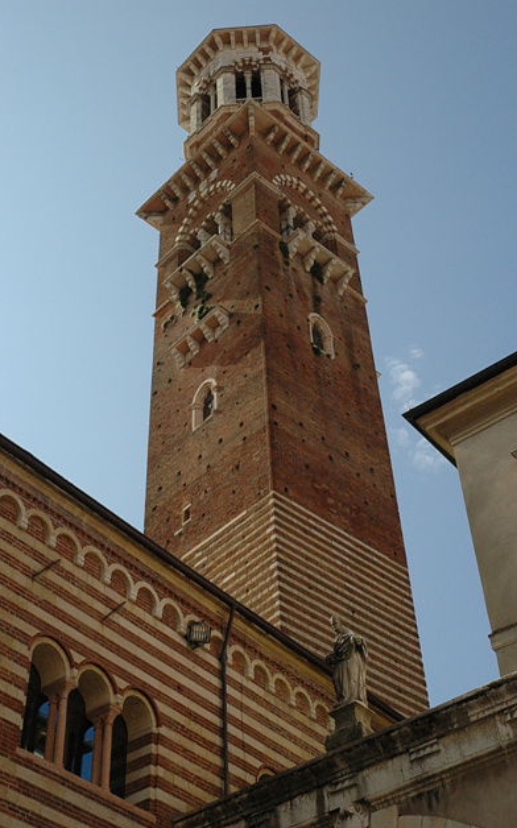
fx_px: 1230
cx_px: 262
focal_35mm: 55
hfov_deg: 23.7
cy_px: 421
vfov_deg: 37.2
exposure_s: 1/500
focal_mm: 35
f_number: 11
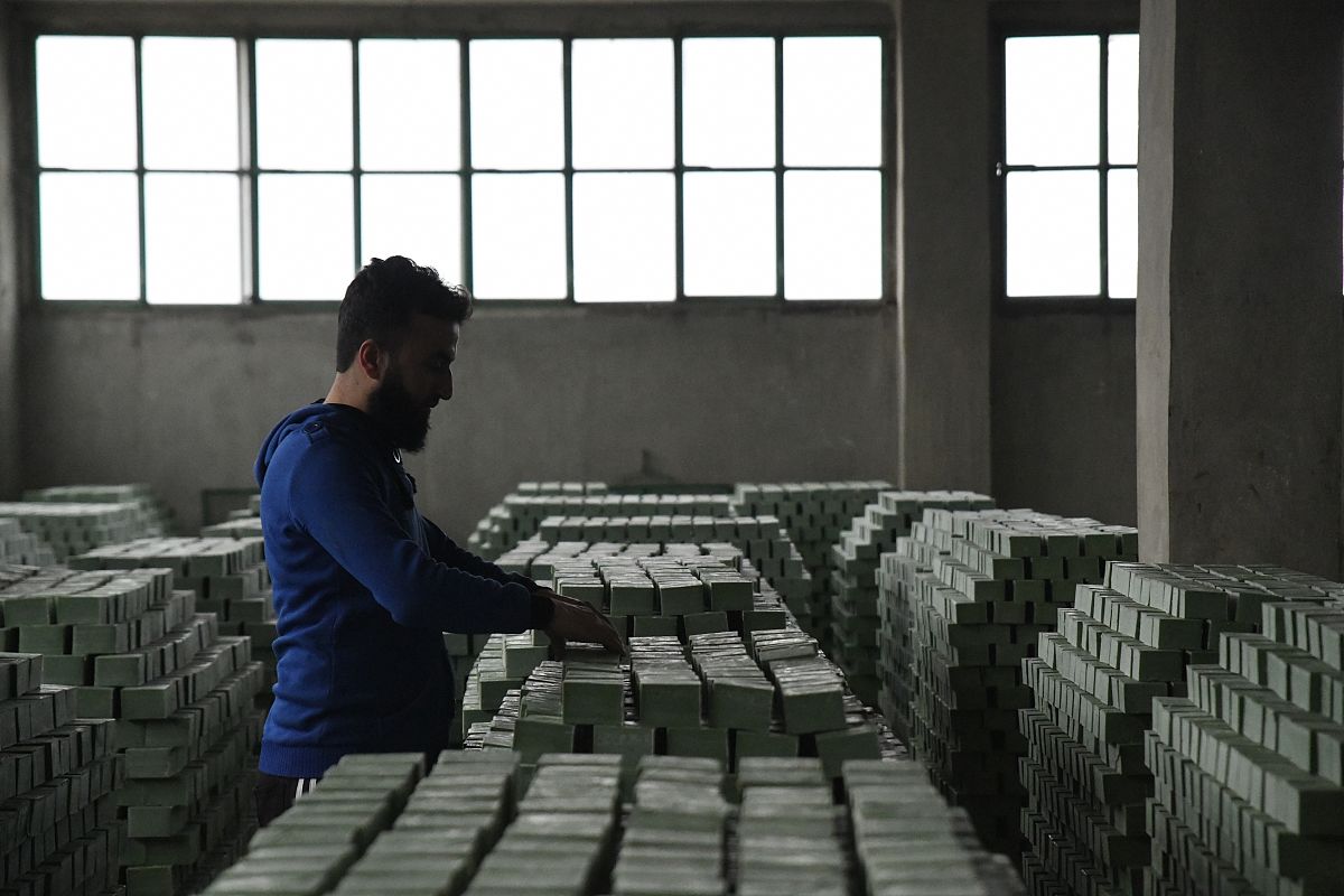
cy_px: 448
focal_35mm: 70
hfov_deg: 28.8
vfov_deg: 19.5
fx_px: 2613
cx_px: 672
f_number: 3.5
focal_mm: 70
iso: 12800
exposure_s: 1/8000
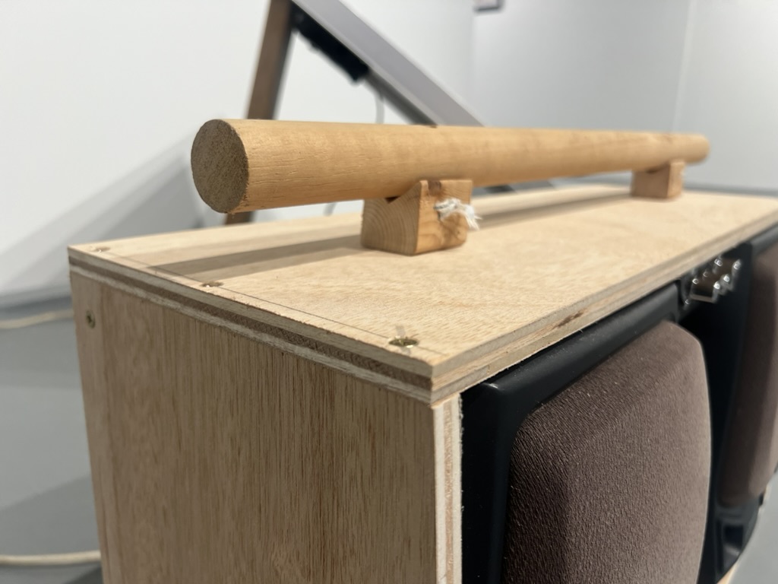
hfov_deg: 67.3
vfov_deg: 53.1
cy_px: 292
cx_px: 389
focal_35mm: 26
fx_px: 584
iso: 100
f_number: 1.5
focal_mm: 5.7
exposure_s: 1/120
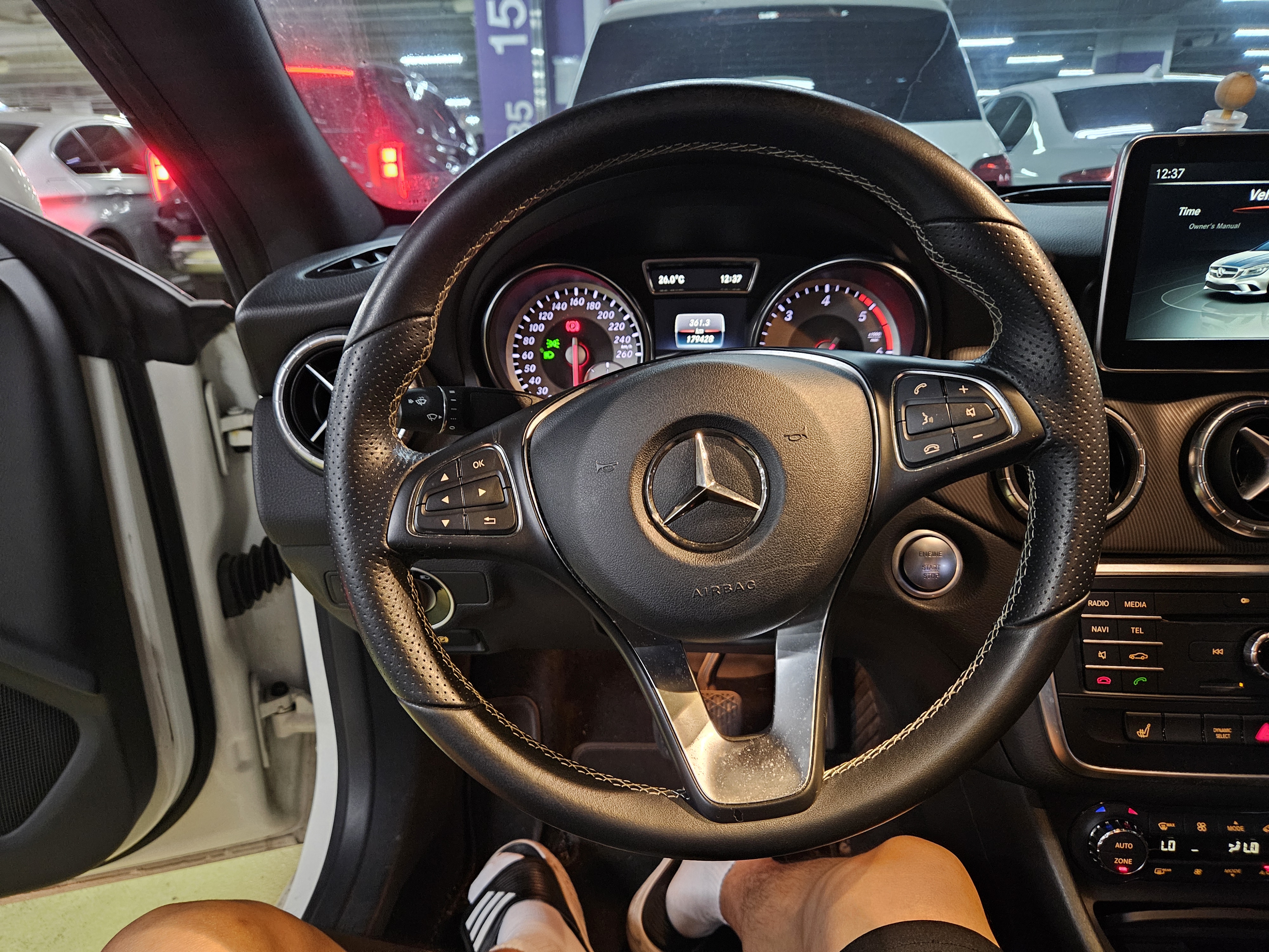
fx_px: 843
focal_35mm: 23
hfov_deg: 73.9
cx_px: 634
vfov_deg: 58.9
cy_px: 476
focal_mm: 5.4
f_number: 1.8
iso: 800
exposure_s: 1/25
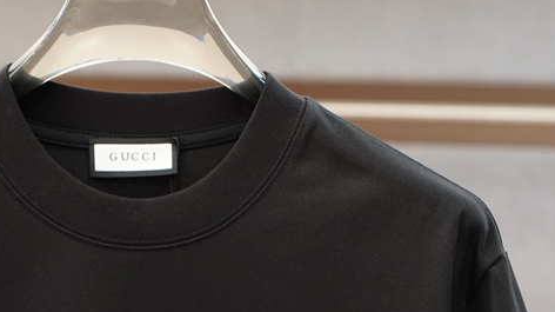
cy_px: 308
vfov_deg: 6.5
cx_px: 132
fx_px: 2751
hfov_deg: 11.5
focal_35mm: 187
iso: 500
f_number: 3.5
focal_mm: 52
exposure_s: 1/125
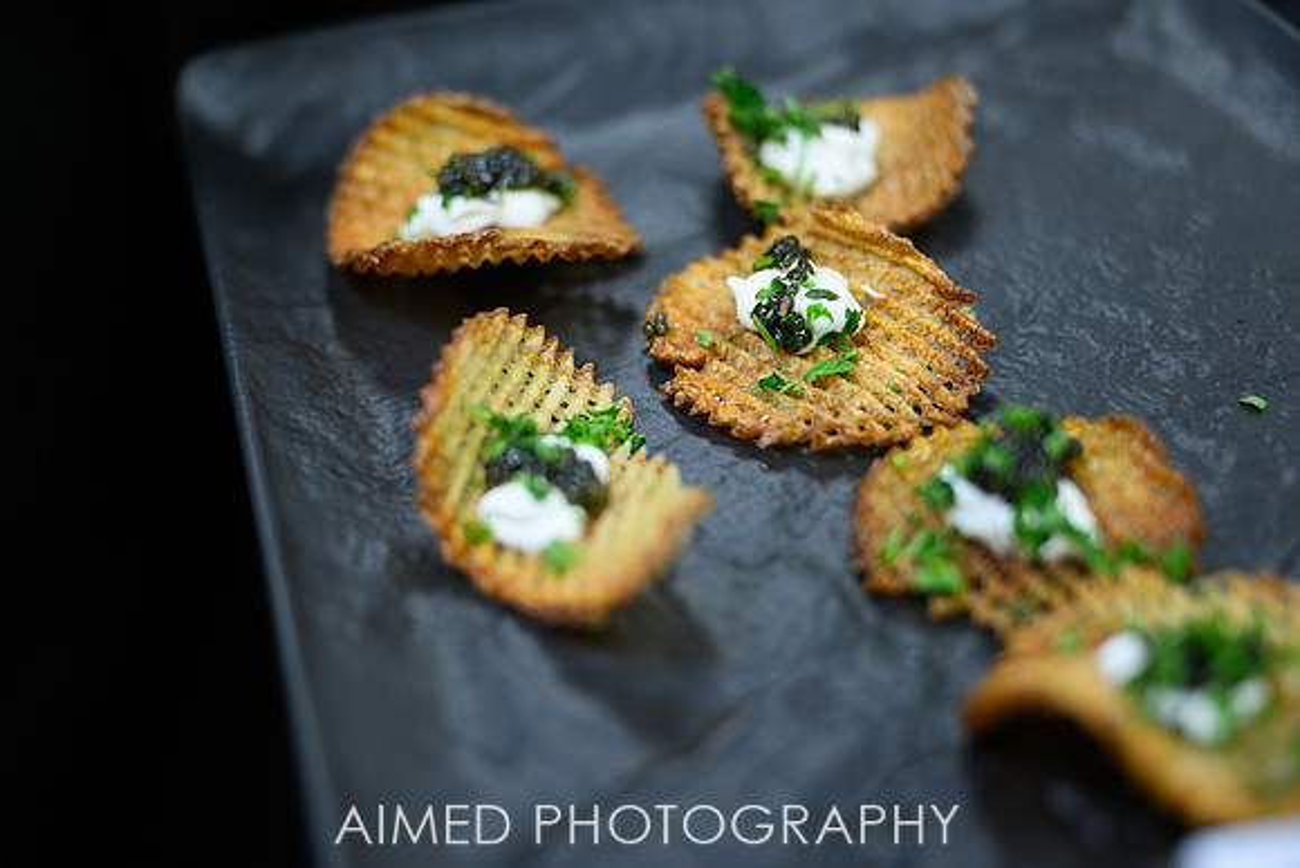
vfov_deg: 27.5
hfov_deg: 40.3
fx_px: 1770
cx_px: 650
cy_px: 434
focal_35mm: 49
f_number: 2.8
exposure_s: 1/320
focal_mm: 49
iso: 1250
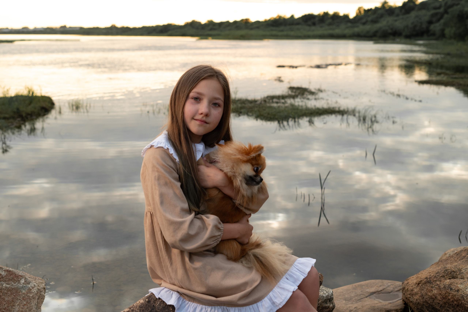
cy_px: 156
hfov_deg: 39.6
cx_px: 234
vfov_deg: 27.0
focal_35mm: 50
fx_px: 650
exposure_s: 1/250
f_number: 5.6
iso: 250
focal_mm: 50
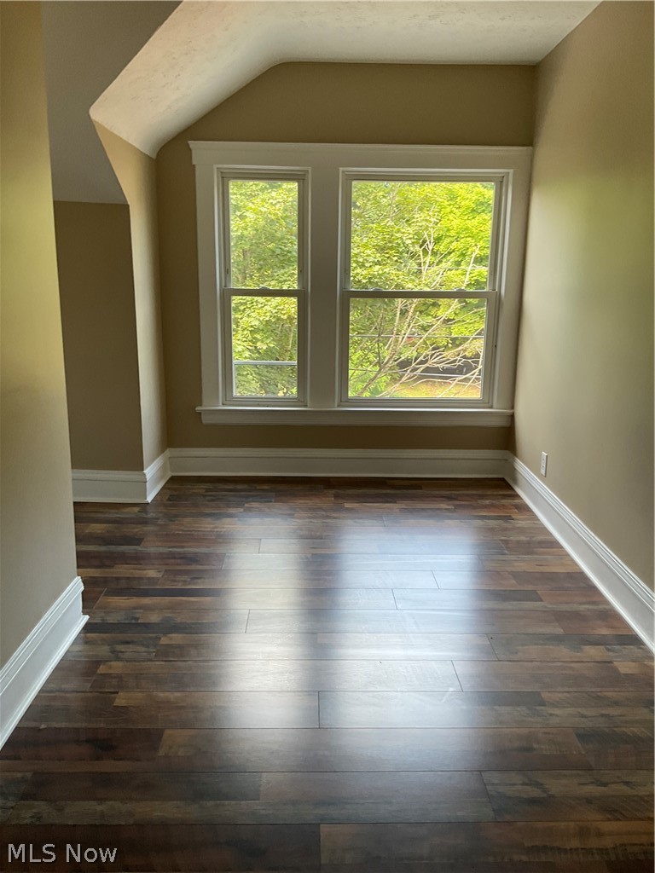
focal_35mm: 29
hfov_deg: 48.2
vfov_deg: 61.7
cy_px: 436
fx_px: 732
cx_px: 328
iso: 40
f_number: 1.8
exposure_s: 1/60
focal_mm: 3
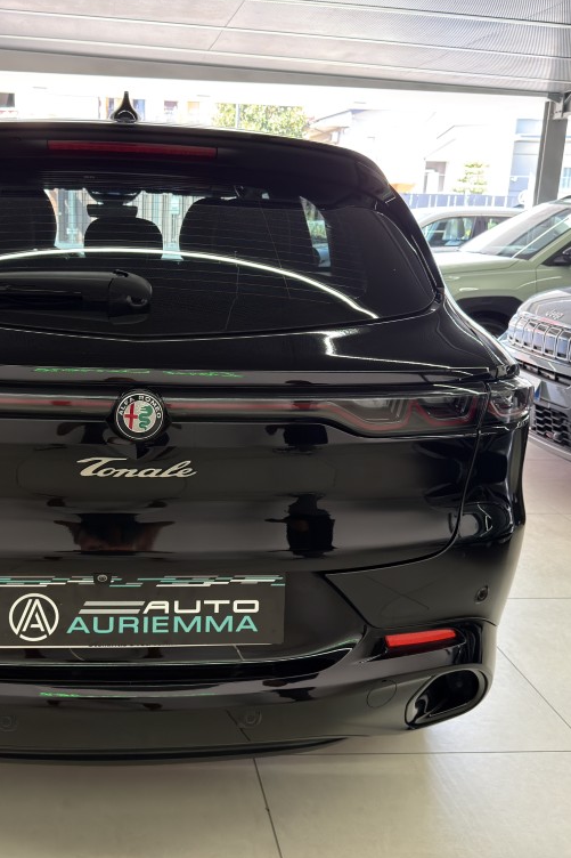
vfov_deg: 55.8
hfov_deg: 38.1
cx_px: 163
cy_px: 423
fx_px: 809
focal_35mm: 34
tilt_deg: -13.9
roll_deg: -0.9
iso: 250
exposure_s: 1/100
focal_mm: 6.76
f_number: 1.78
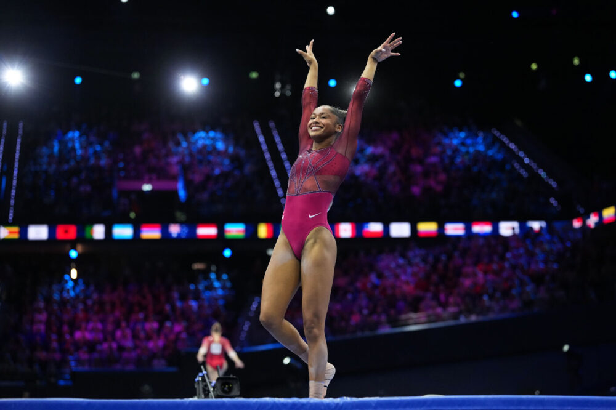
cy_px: 205
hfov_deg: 30.1
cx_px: 308
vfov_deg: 20.3
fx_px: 1146
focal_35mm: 67
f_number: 2
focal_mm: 67
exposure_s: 1/1600
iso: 4000
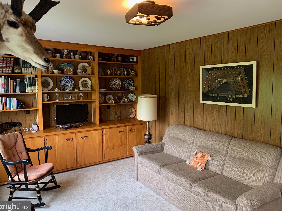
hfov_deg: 65.3
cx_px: 142
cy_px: 103
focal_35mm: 27
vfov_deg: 51.4
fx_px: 220
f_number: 1.8
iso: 125
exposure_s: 1/60
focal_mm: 4.25
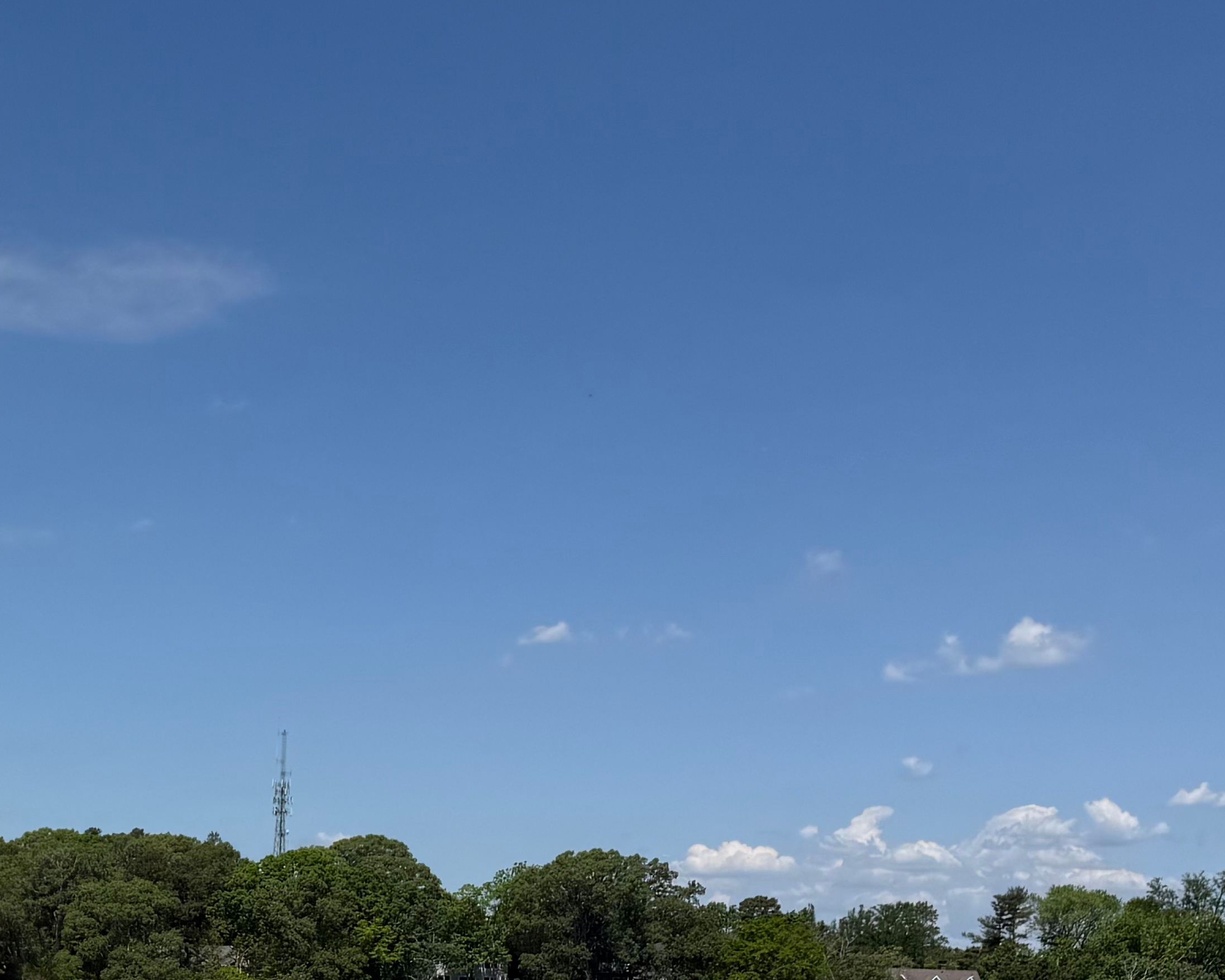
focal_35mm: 61
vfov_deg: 24.0
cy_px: 959
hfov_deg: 29.3
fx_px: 2211
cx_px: 63
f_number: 1.78
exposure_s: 1/8130
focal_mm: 6.76
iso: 80
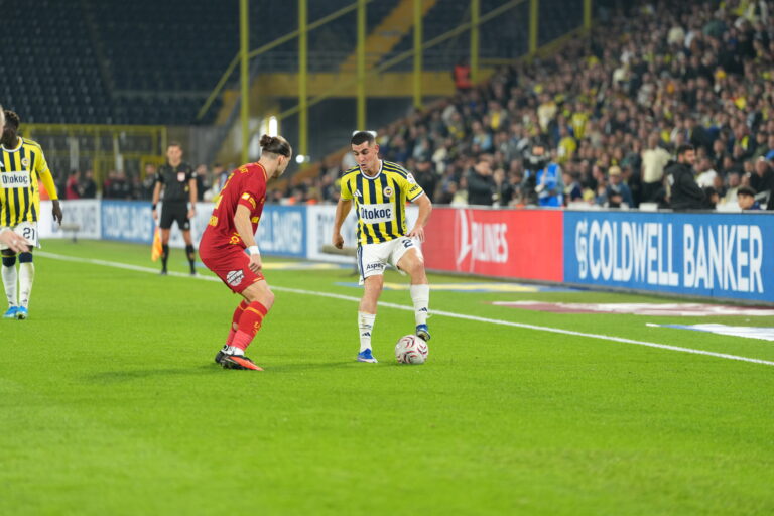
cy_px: 258
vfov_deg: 6.9
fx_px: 4300
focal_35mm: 200
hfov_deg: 10.3
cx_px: 387
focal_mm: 200
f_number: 2.8
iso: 800
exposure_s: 1/500
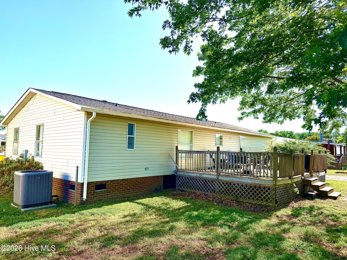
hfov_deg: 71.6
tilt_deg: +4.9
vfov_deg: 56.8
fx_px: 241
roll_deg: -1.1
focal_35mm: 24
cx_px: 174
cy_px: 130
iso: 80
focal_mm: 6.76
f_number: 1.78
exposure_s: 1/4167
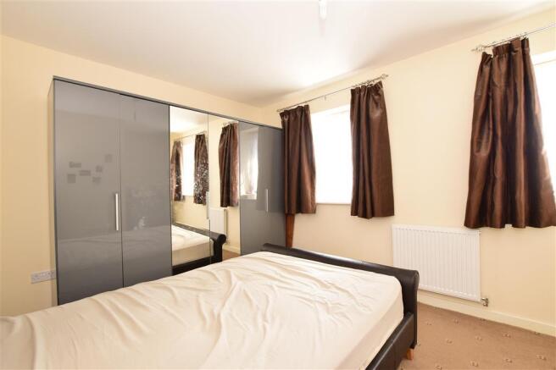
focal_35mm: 15
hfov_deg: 100.4
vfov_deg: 77.3
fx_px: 232
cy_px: 185
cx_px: 278
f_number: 9
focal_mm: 10
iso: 500
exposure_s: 1/20
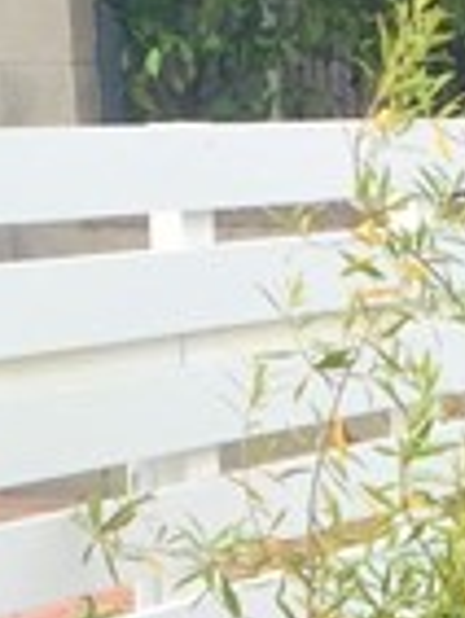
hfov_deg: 7.0
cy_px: 1429
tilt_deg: -16.2
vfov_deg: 8.6
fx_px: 3773
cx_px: 583
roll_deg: +1.5
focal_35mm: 211
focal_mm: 4.15
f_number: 2.2
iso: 32
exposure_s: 1/520
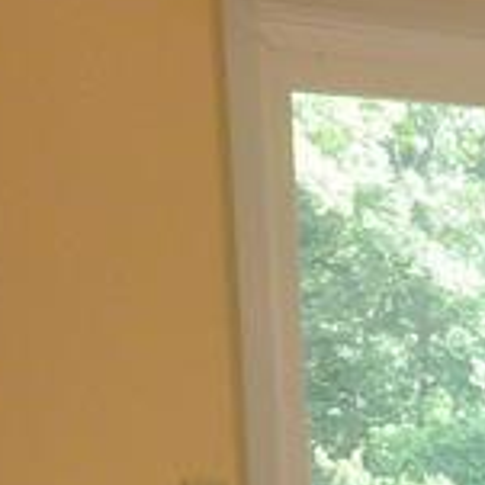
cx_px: 1388
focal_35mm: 183
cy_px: 700
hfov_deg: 8.3
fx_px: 2901
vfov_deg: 9.3
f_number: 3.5
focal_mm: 11.4
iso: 280
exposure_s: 1/125
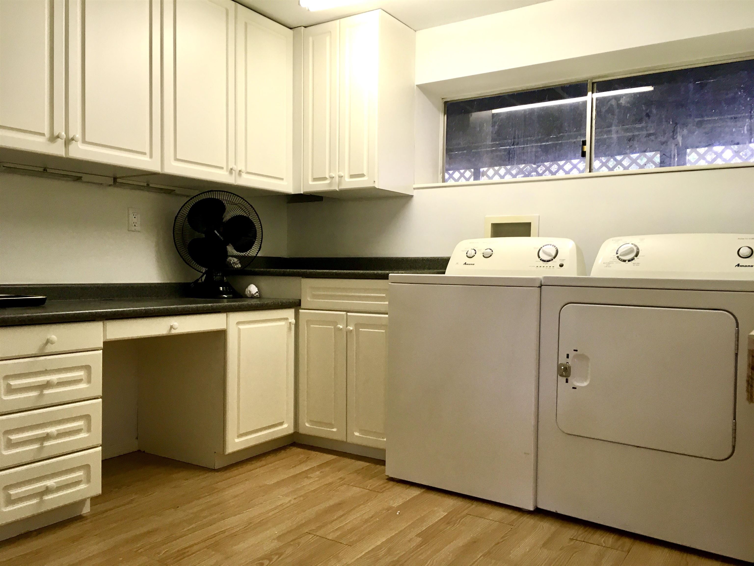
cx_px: 377
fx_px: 632
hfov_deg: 61.7
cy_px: 283
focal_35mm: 29
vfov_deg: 48.2
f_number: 2.2
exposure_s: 1/30
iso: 64
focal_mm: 4.15
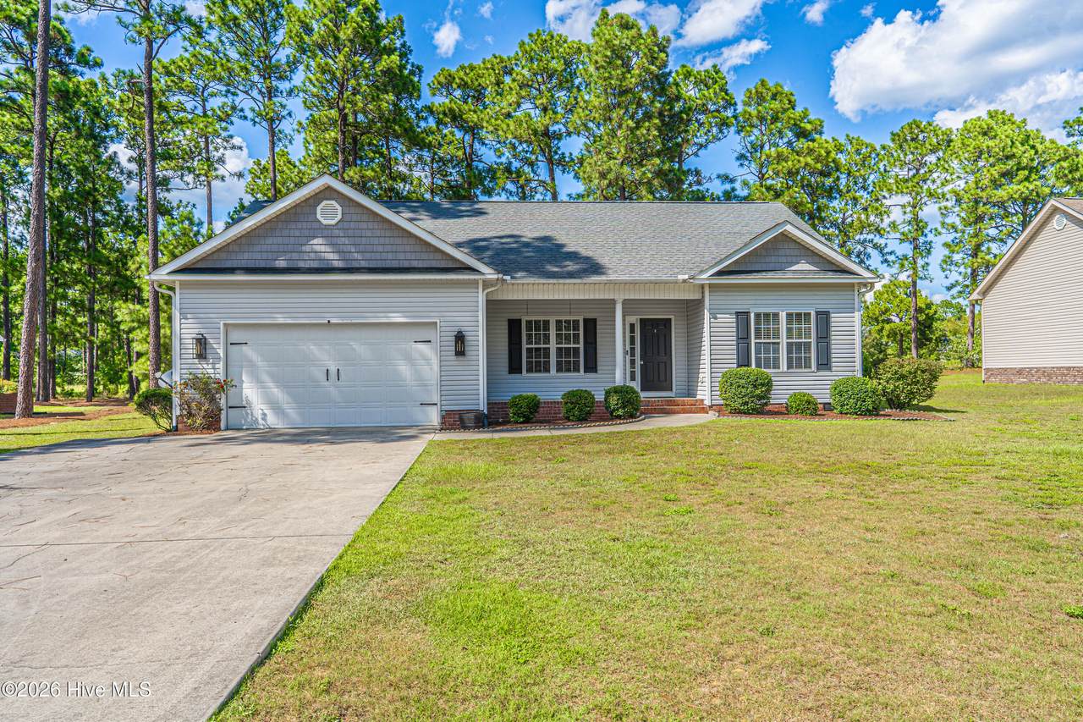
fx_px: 724
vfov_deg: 53.0
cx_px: 542
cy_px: 361
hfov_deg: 73.6
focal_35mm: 24
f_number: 5.6
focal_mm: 24
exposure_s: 1/400
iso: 100
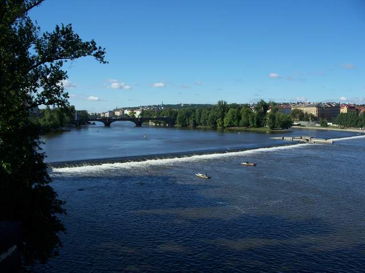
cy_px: 136
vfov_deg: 38.7
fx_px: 390
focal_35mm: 37
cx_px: 182
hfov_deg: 50.1
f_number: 4
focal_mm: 7.8
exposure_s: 1/640
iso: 64
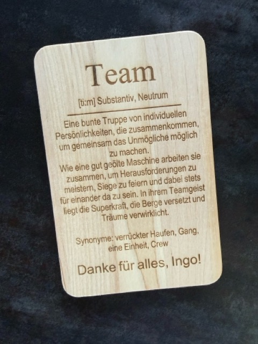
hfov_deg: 56.8
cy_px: 172
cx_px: 129
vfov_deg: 71.6
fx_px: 239
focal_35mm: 24
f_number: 2.2
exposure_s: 1/65
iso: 320
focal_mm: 2.22
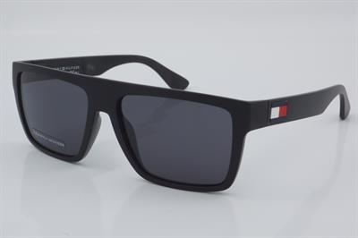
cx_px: 179
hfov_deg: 27.0
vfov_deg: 18.2
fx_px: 745
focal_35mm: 75
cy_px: 119
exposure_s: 1/4
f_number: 32
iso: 100
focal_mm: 50
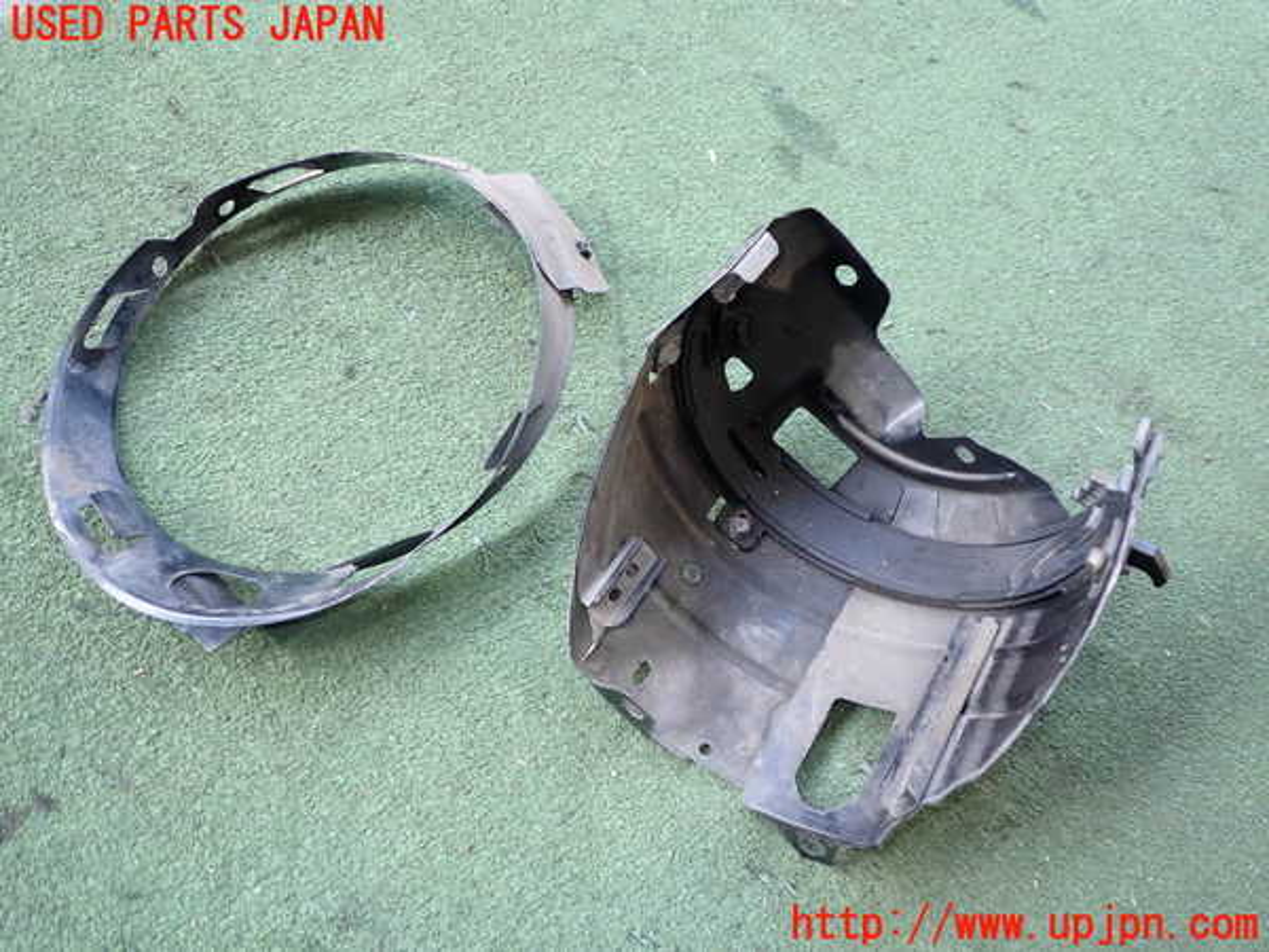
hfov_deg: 60.0
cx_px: 634
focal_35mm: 30
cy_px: 476
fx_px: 1100
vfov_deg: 46.8
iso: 200
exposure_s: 1/80
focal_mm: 5.4
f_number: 2.3
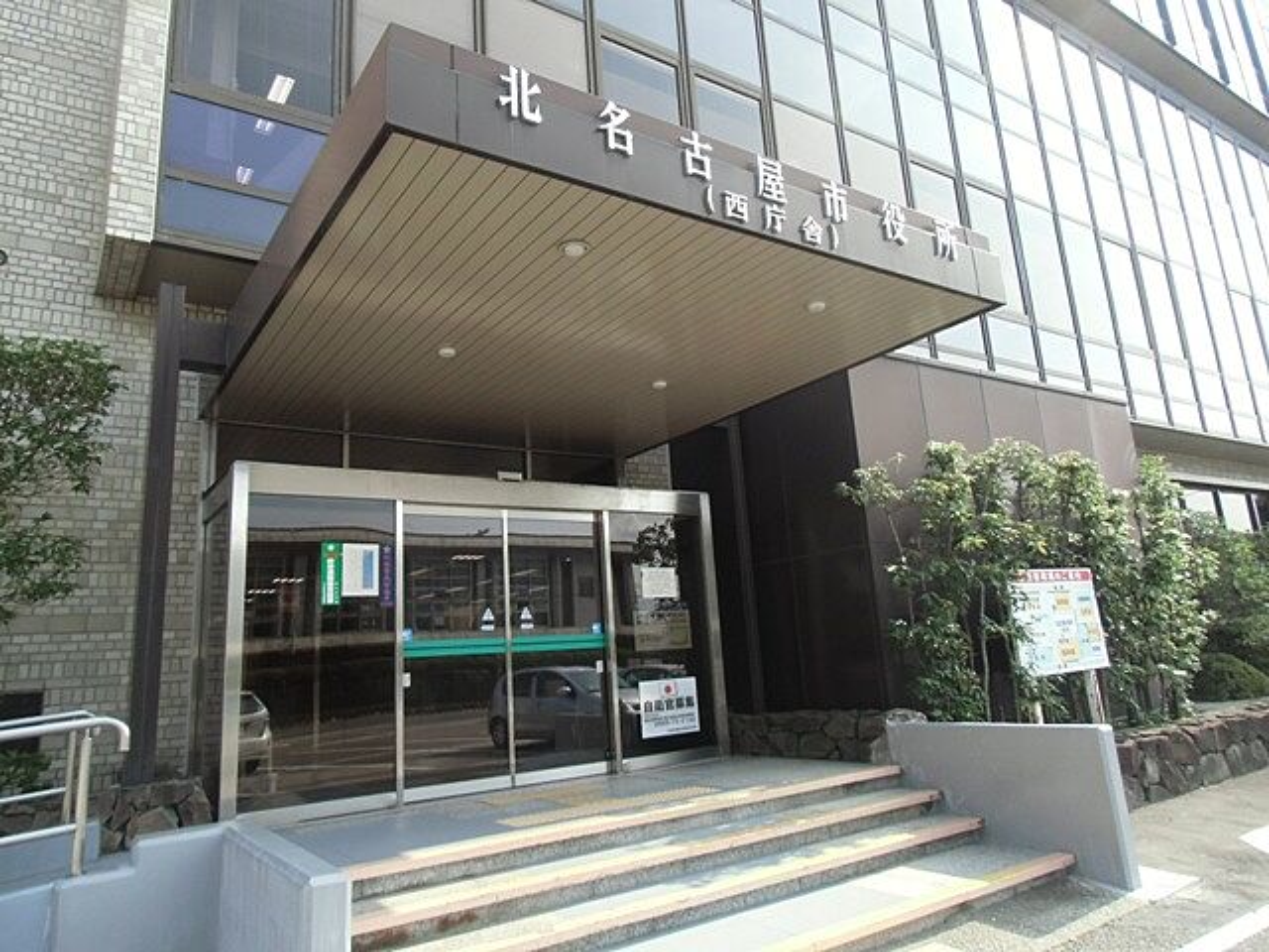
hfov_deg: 71.6
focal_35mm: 24
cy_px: 476
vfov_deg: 56.8
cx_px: 634
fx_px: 880
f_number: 3
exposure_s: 1/200
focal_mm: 4.24
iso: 64
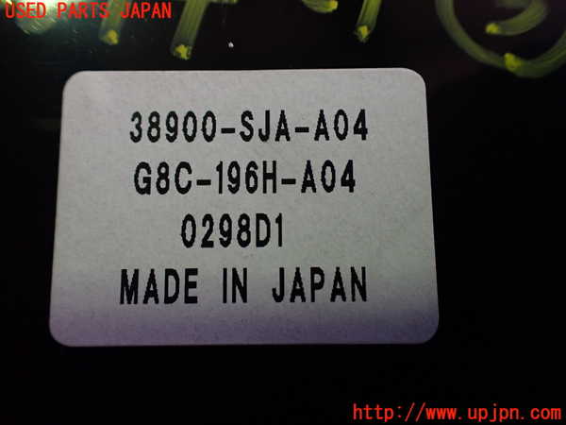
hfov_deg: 60.0
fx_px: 491
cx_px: 283
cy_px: 212
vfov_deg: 46.8
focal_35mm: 30
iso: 400
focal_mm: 5.4
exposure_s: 1/125
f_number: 2.3
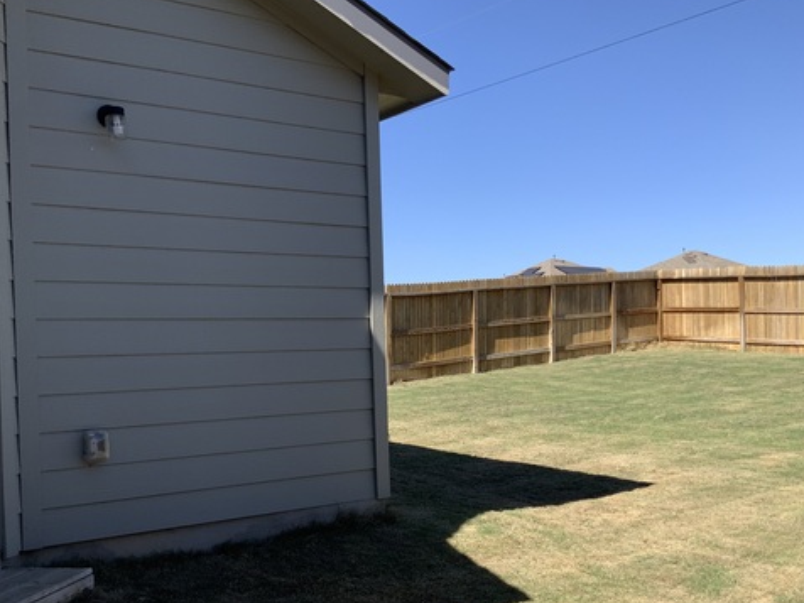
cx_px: 404
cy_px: 380
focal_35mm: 39
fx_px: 906
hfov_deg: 47.9
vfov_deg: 36.6
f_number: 1.8
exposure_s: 1/1377
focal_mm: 3
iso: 16
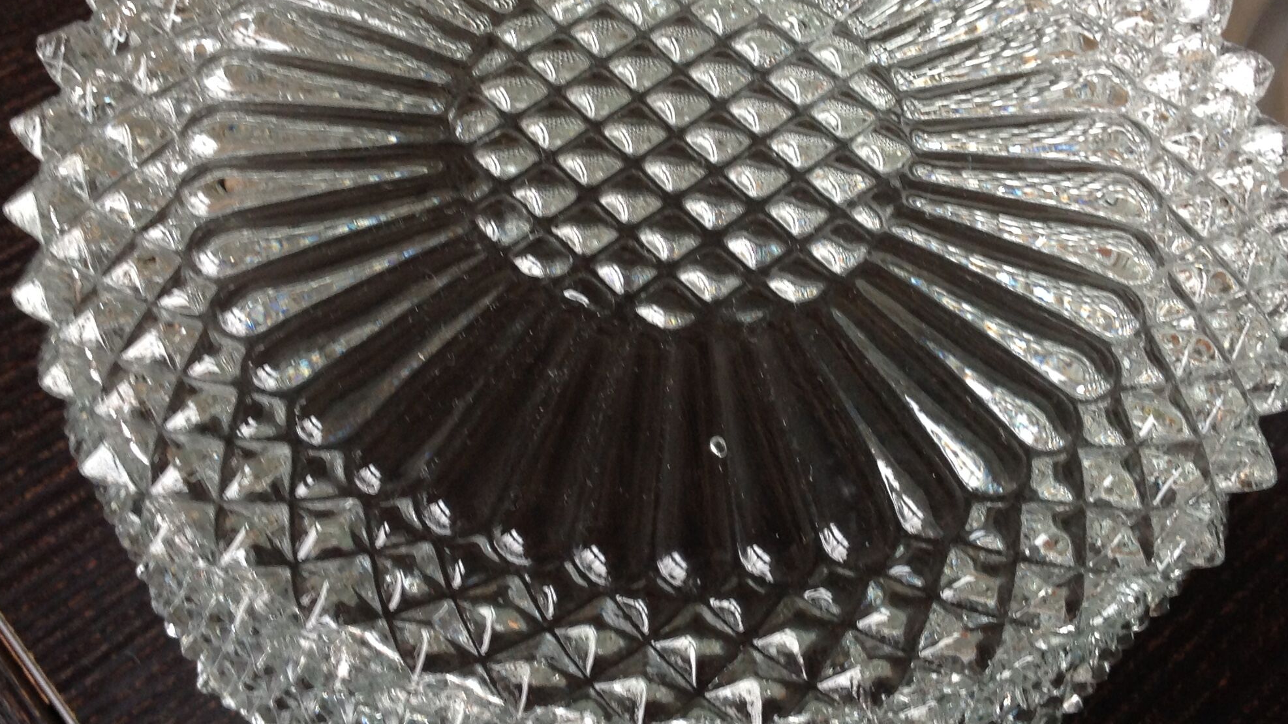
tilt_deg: -57.2
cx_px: 684
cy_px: 280
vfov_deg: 23.9
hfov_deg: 41.3
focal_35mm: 50
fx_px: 1707
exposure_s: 1/15
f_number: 2.4
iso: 100
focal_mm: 4.28
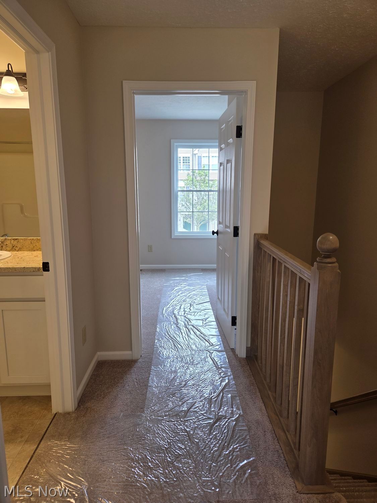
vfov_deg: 73.9
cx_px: 188
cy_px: 252
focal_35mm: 23
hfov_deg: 58.9
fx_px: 334
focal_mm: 5.4
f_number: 1.8
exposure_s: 1/120
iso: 64
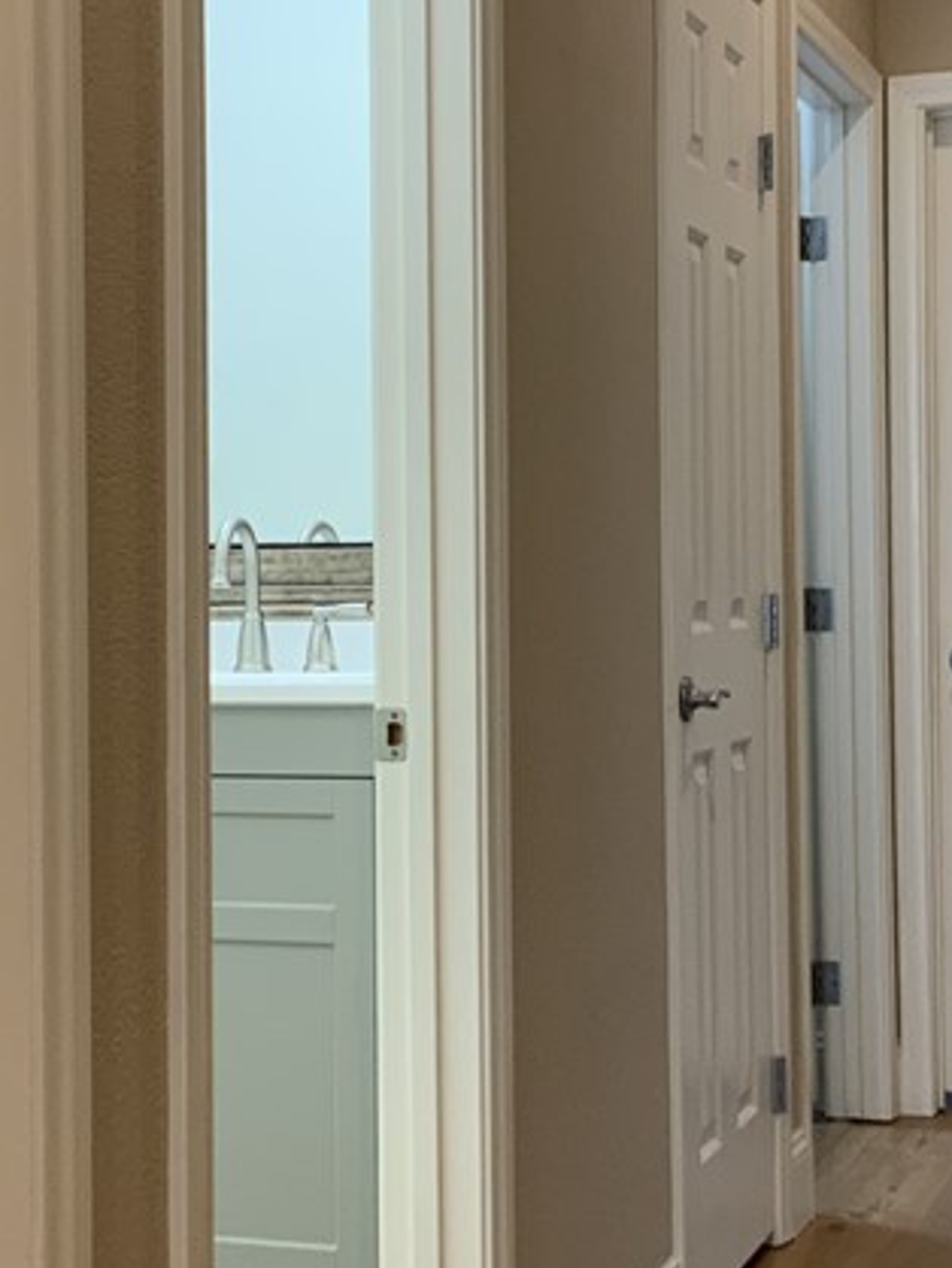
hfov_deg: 20.7
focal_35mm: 71
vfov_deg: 27.4
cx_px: 388
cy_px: 552
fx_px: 2601
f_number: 1.8
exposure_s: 1/60
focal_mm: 3
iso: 100
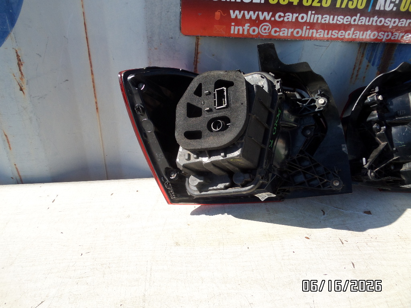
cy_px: 154
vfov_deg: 56.8
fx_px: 285
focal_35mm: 24
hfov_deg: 71.6
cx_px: 206
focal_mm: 4
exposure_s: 1/500
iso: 80
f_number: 3.6
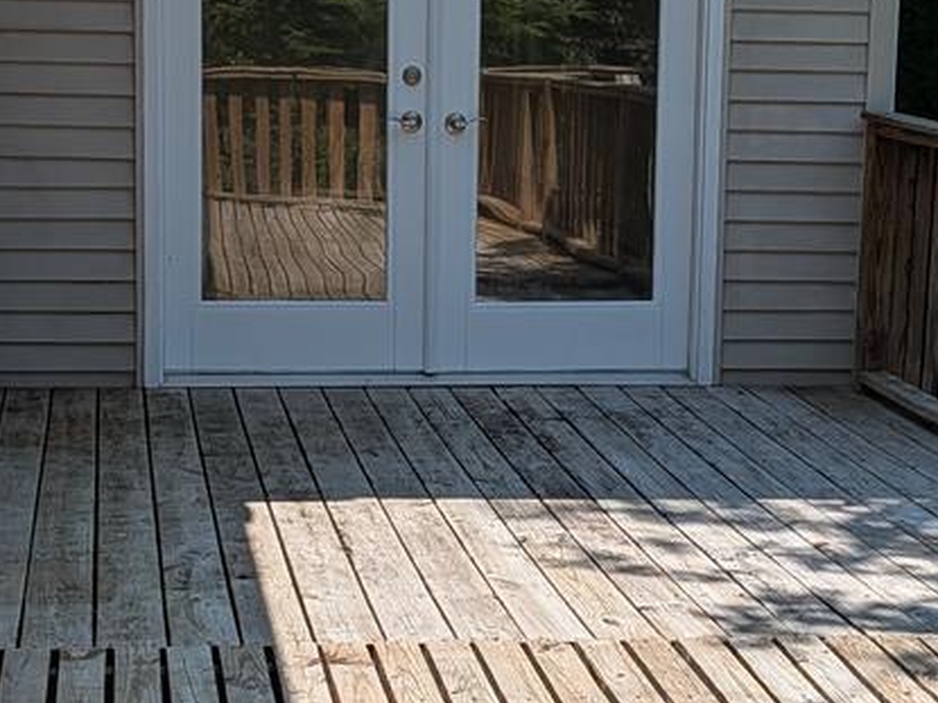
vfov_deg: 16.6
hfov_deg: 22.0
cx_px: 457
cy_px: 328
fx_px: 2411
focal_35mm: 89
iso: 20
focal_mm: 6.9
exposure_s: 1/1383
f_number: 1.68
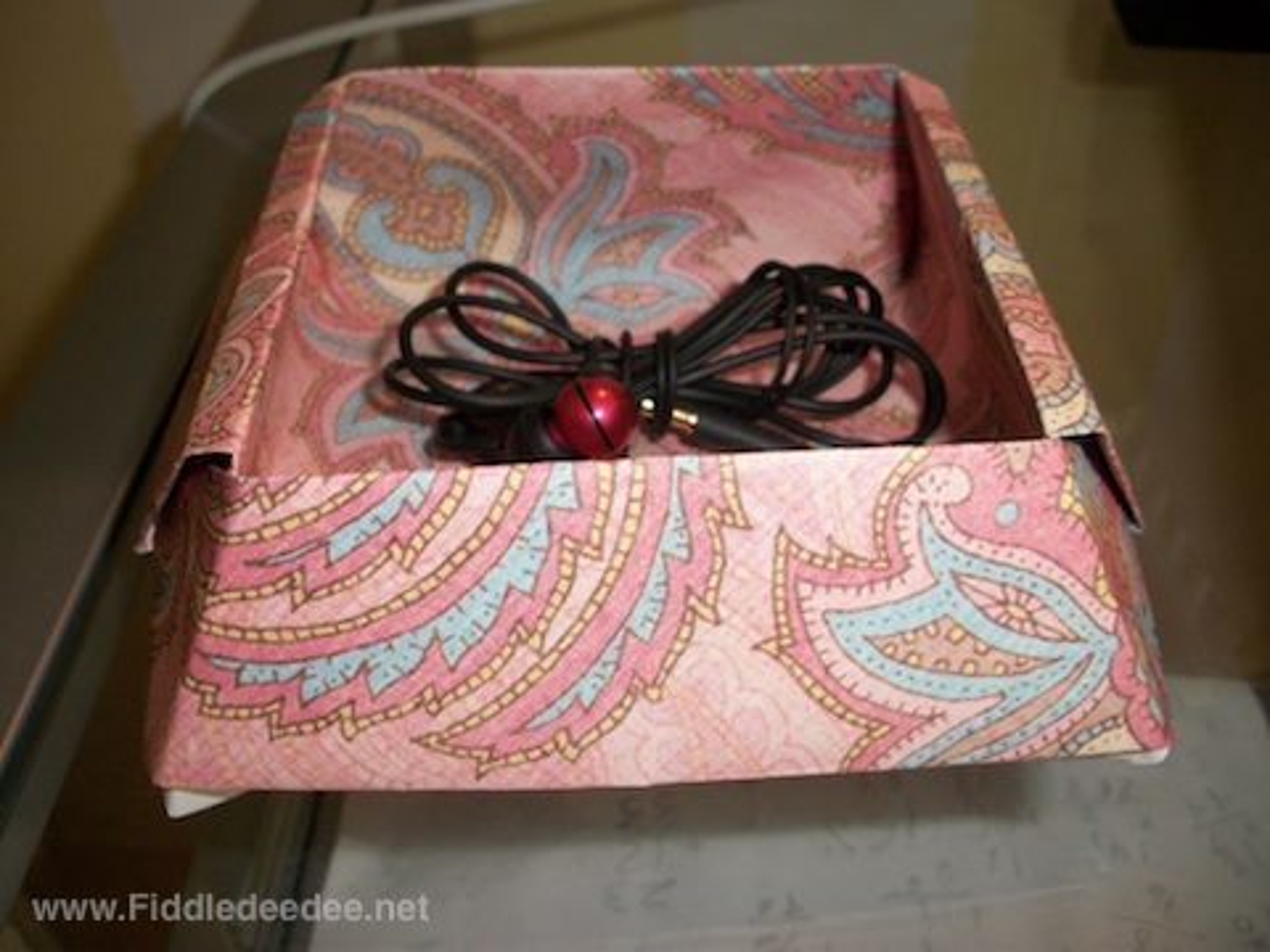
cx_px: 635
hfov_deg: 52.6
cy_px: 476
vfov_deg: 40.7
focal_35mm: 35
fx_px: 1284
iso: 160
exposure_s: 1/30
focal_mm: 6.3
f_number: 3.1
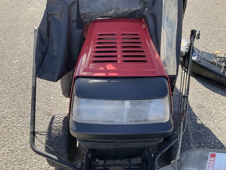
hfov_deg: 61.7
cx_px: 113
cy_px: 85
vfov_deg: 48.2
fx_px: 189
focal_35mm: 29
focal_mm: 3
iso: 25
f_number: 1.8
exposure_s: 1/435
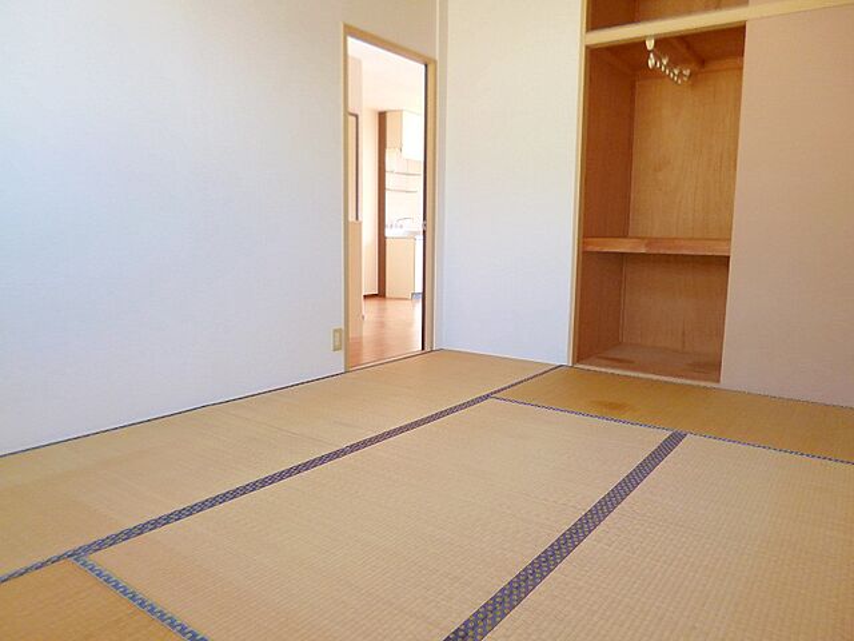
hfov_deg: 71.6
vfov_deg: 56.8
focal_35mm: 24
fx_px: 592
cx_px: 427
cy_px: 320
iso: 160
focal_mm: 4.3
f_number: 2.5
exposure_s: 1/60
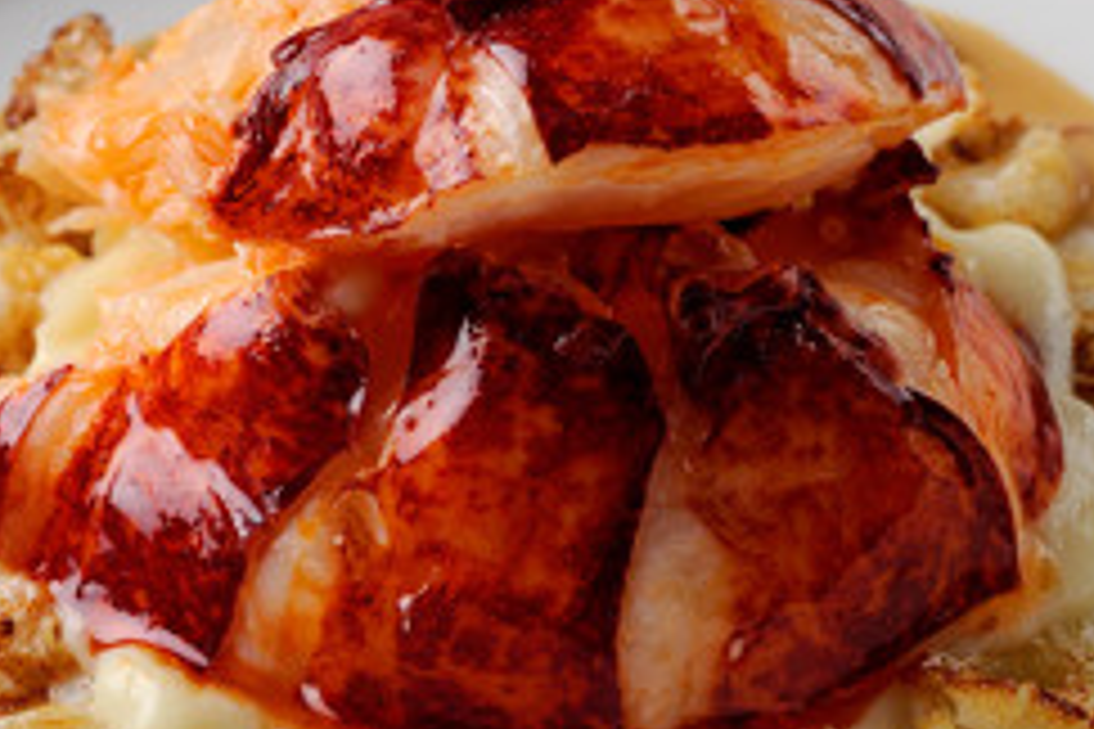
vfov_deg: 8.7
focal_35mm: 158
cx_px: 23
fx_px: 4801
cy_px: 472
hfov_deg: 12.8
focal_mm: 50
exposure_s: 1/200
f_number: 10
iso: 400
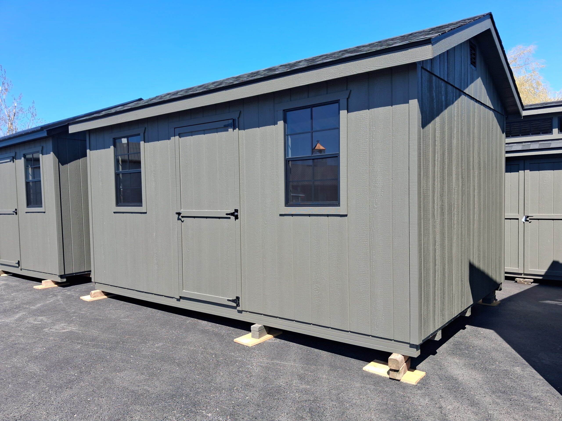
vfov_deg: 51.4
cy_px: 210
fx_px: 438
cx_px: 281
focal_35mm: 27
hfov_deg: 65.3
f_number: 1.8
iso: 25
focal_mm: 4
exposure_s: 1/257
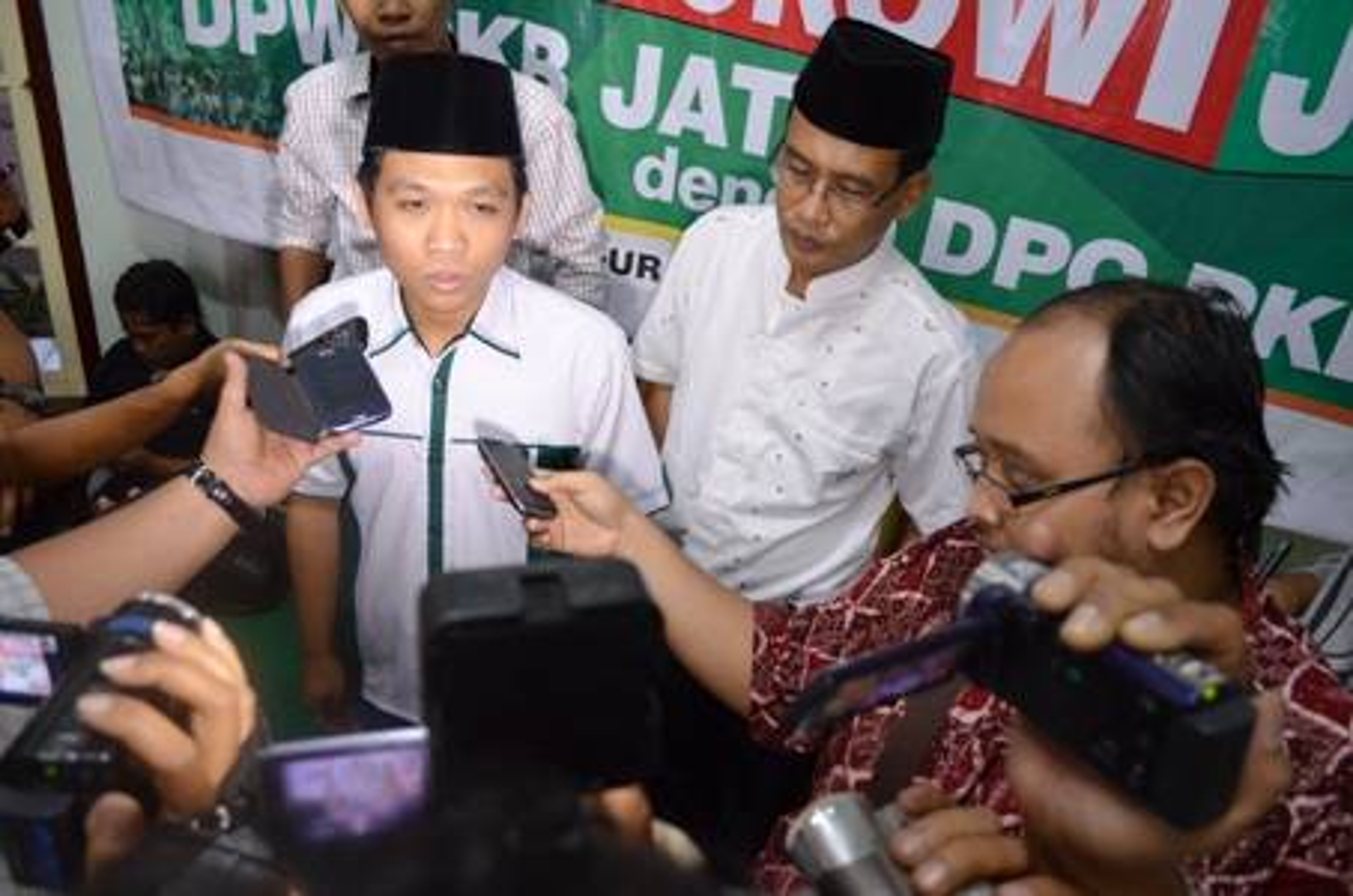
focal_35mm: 27
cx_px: 676
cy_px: 448
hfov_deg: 67.5
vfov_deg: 47.7
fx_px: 1013
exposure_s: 1/40
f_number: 3.5
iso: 800
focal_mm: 18
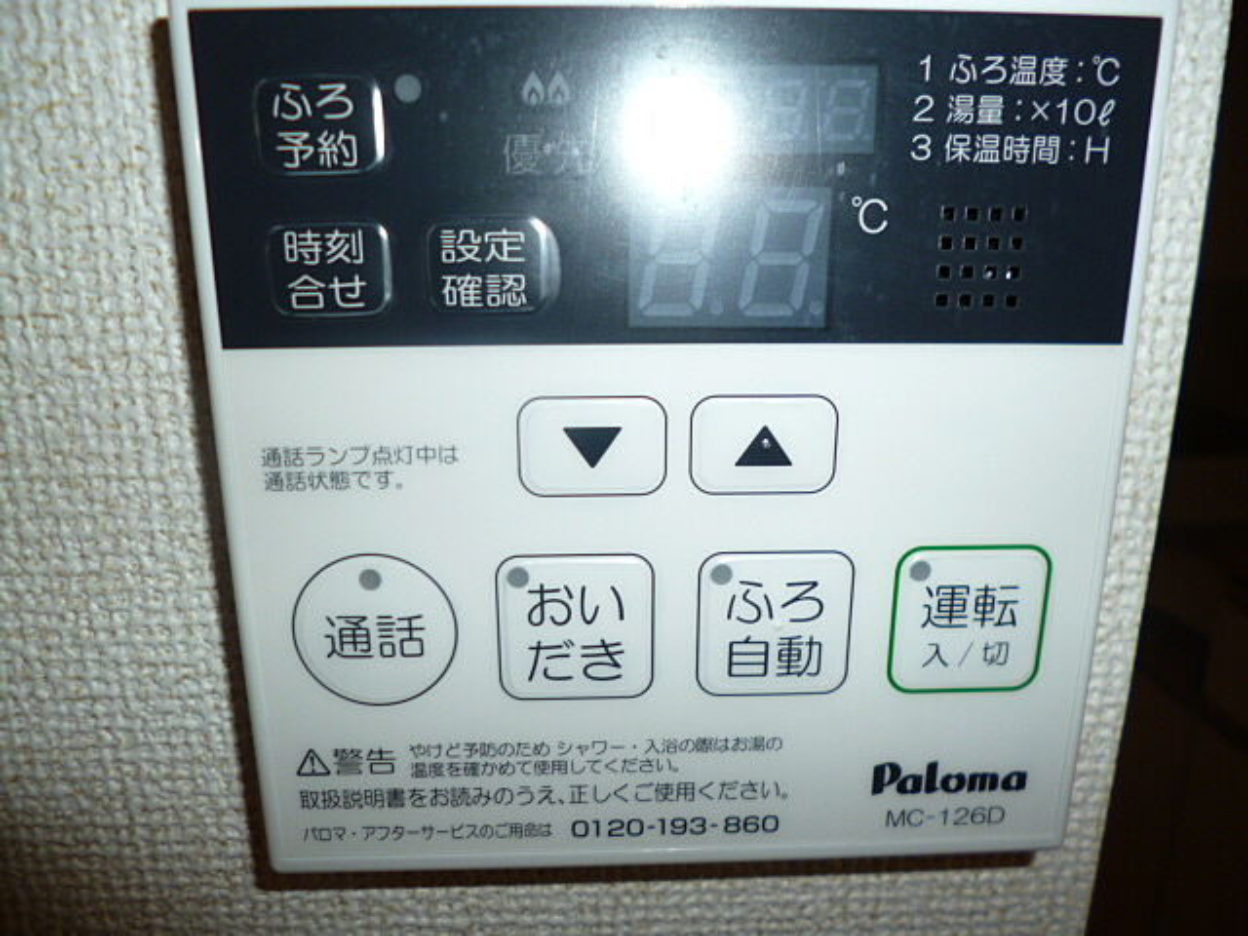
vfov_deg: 56.8
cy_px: 468
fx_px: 865
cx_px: 624
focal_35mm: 24
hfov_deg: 71.6
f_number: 2.5
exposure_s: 1/60
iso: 100
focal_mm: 4.3
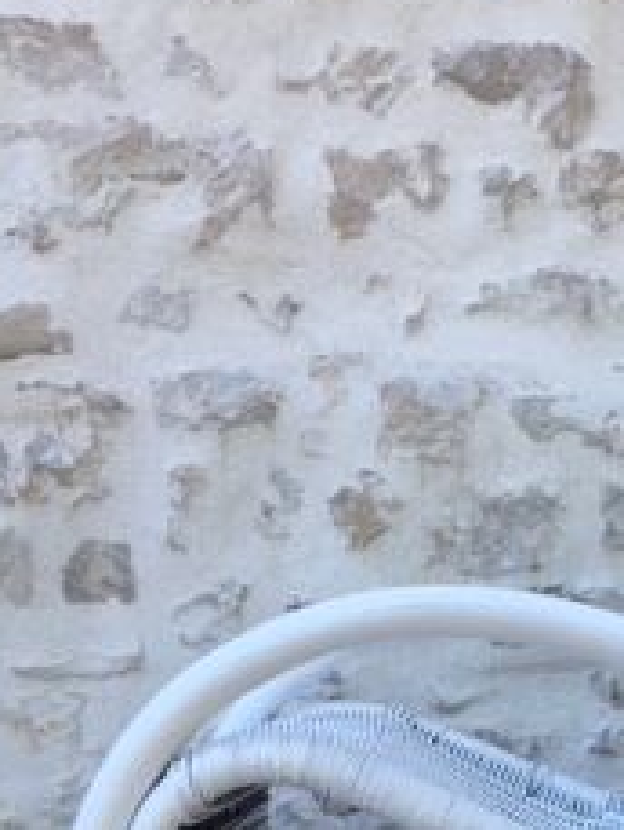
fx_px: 1945
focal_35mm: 81
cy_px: 758
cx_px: 682
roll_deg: +2.2
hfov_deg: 17.6
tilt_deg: -4.8
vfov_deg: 23.4
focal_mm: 4.15
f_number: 2.2
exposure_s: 1/234
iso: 25
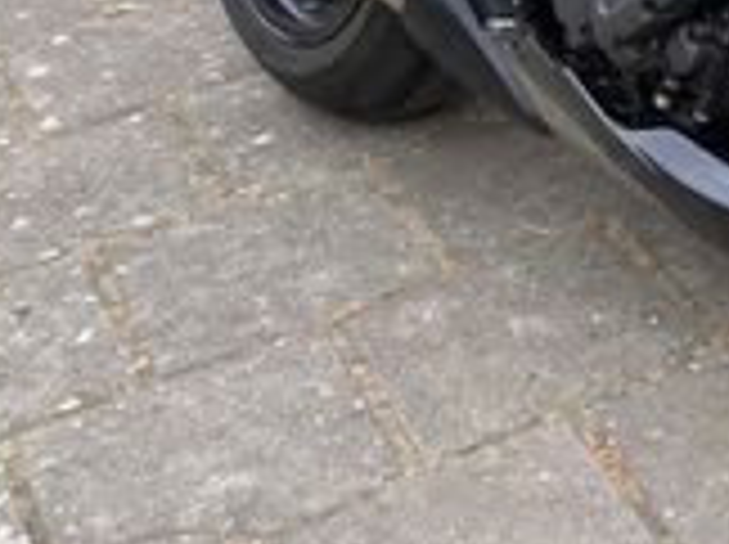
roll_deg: +0.9
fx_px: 2166
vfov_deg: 13.9
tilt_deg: -22.4
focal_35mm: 103
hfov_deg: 16.9
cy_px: -130
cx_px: 1161
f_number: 1.8
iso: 32
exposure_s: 1/616
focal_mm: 4.25
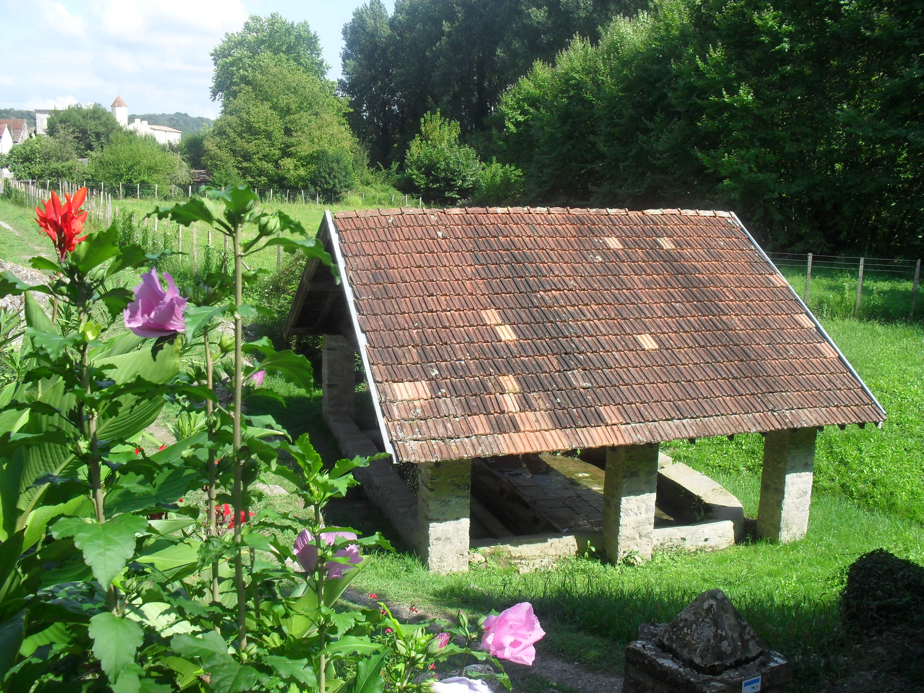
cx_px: 462
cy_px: 346
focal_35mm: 35
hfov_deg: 52.6
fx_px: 934
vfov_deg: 40.7
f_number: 8.4
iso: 100
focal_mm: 6.3
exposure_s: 1/90
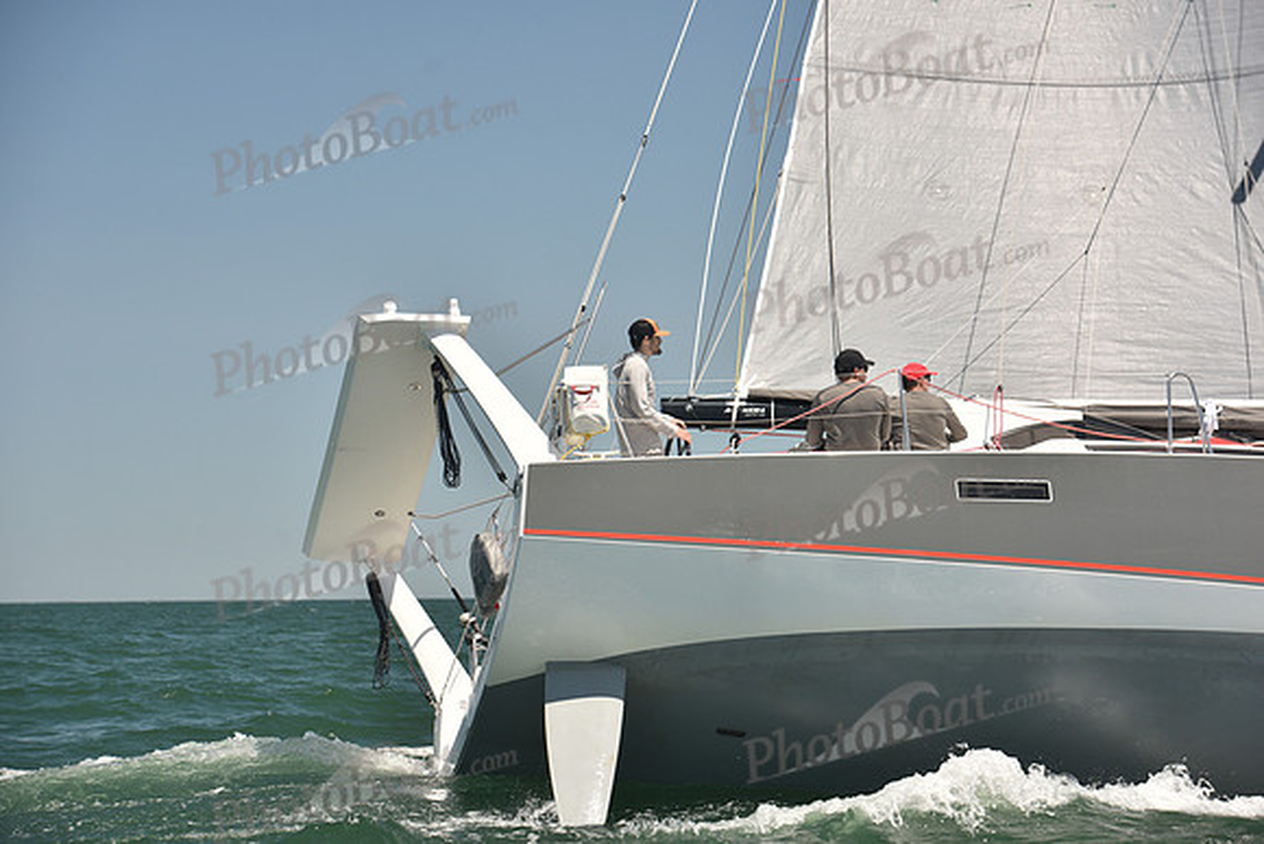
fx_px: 3582
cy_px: 422
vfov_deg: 13.4
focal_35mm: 102
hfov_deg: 20.0
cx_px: 632
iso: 250
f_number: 5
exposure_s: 1/800
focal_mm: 102
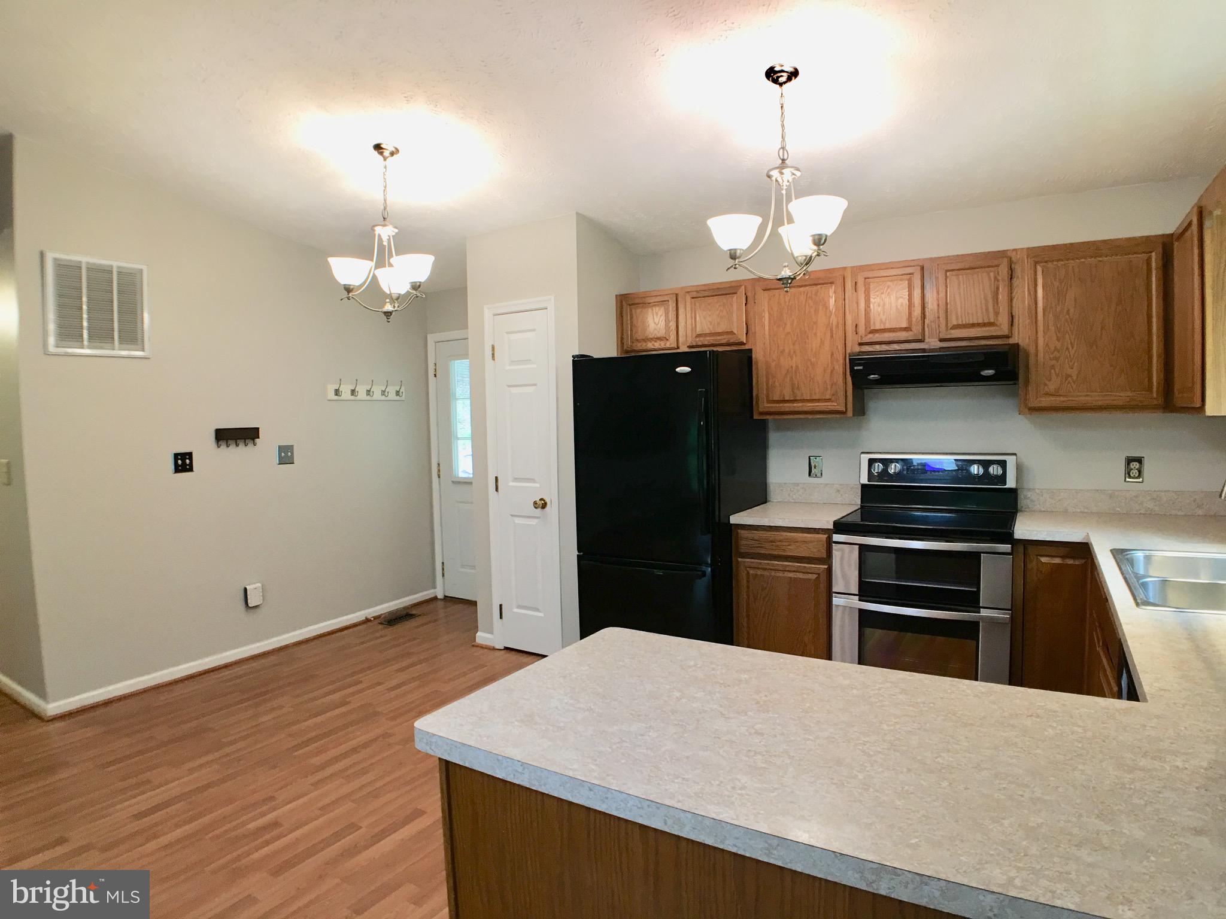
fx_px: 1027
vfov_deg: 48.2
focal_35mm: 29
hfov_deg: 61.7
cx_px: 613
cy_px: 460
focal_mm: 4.15
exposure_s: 1/15
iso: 32
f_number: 2.2
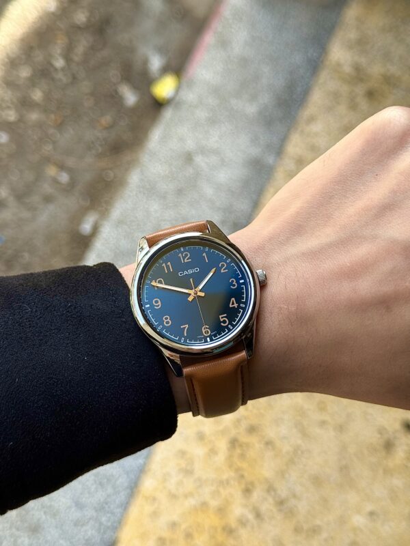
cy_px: 273
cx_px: 205
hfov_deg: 30.3
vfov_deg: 39.7
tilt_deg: -61.3
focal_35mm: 48
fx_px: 758
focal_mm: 6.76
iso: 64
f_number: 1.78
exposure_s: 1/454
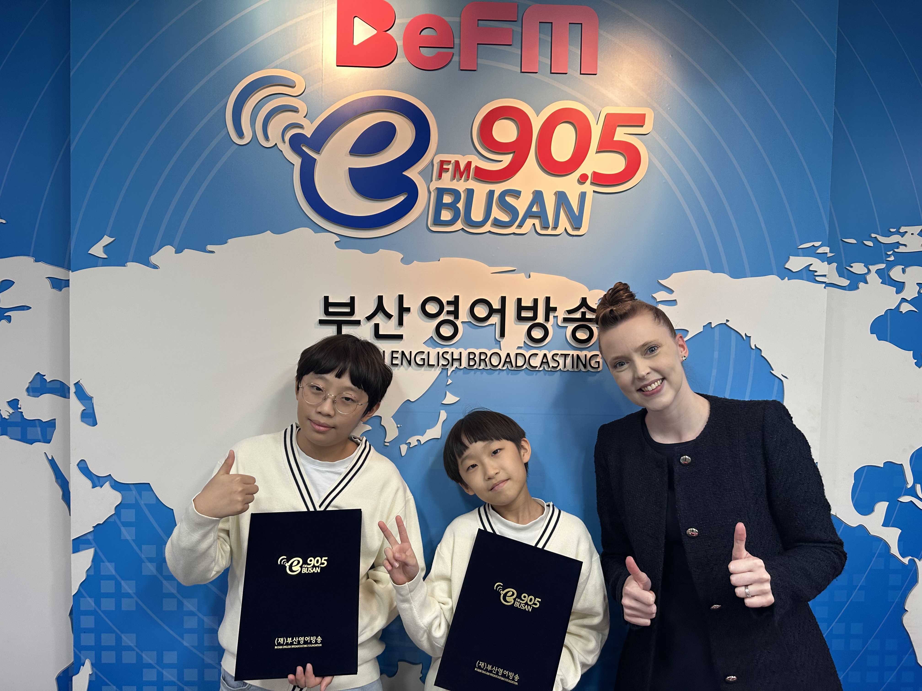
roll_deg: -0.7
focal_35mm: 24
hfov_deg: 71.6
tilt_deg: -1.3
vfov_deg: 56.8
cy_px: 346
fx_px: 639
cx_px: 461
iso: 125
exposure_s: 1/120
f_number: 1.78
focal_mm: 6.86
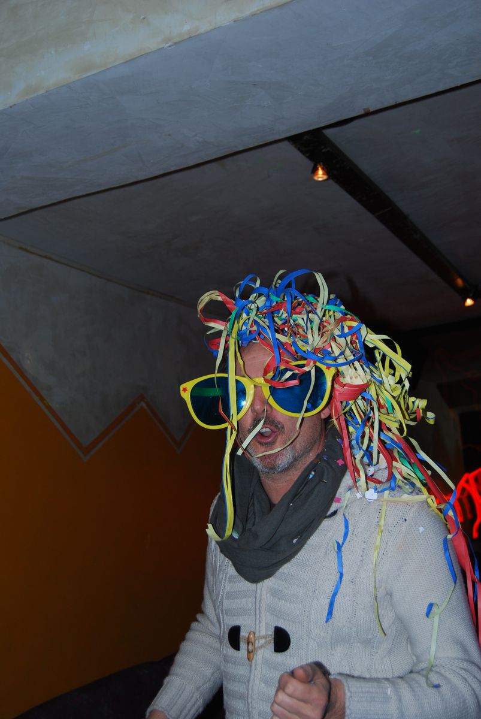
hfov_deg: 32.0
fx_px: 840
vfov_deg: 46.4
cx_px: 240
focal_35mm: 42
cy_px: 360
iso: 200
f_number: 4.2
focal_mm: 28
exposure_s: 1/60
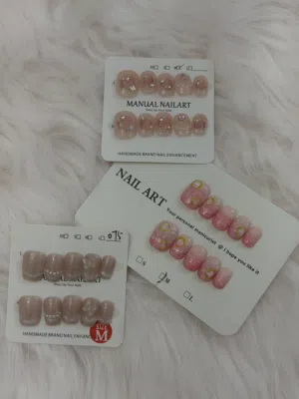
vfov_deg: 39.7
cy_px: 200
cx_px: 150
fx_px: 553
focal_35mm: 48
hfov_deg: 30.3
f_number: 1.78
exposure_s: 1/50
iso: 64
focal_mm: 6.76
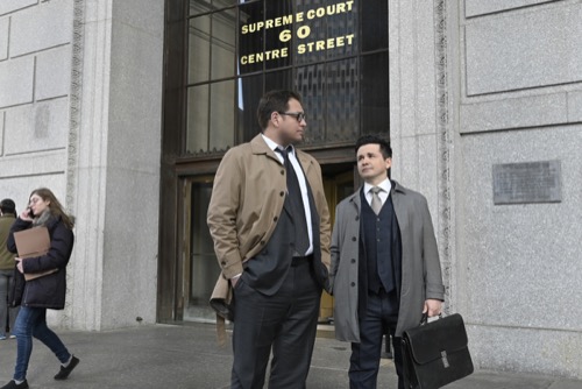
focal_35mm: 36
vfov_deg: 36.9
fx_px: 582
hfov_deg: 53.1
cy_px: 194
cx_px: 291
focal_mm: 24
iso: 800
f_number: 5.6
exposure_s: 1/200
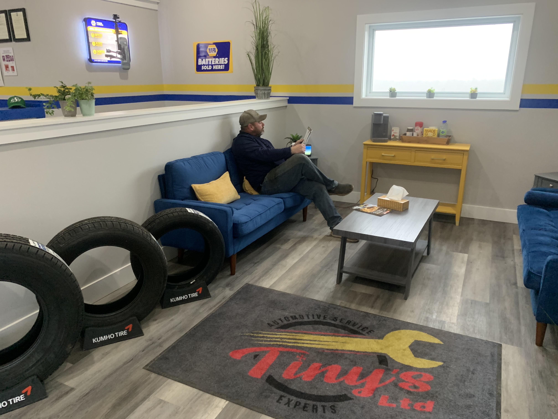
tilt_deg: -17.8
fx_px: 419
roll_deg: +0.5
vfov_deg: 53.1
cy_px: 210
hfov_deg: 67.3
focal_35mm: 26
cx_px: 279
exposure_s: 1/60
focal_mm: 4.25
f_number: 1.8
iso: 320
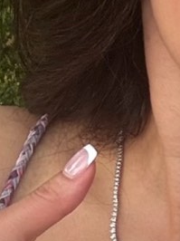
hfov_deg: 8.7
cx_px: 410
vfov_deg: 12.5
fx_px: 1097
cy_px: 182
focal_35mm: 158
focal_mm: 2.69
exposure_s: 1/121
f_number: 1.9
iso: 80
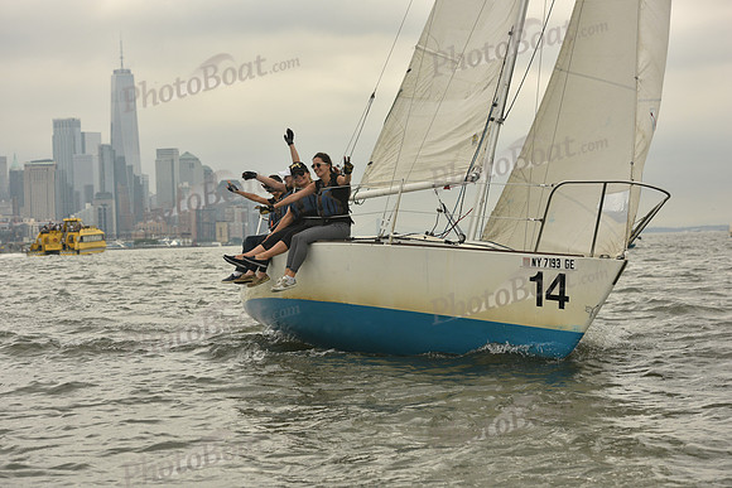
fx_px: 1932
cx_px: 366
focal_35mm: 95
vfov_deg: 14.4
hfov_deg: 21.5
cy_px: 244
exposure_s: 1/1600
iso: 320
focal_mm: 95
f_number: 6.3
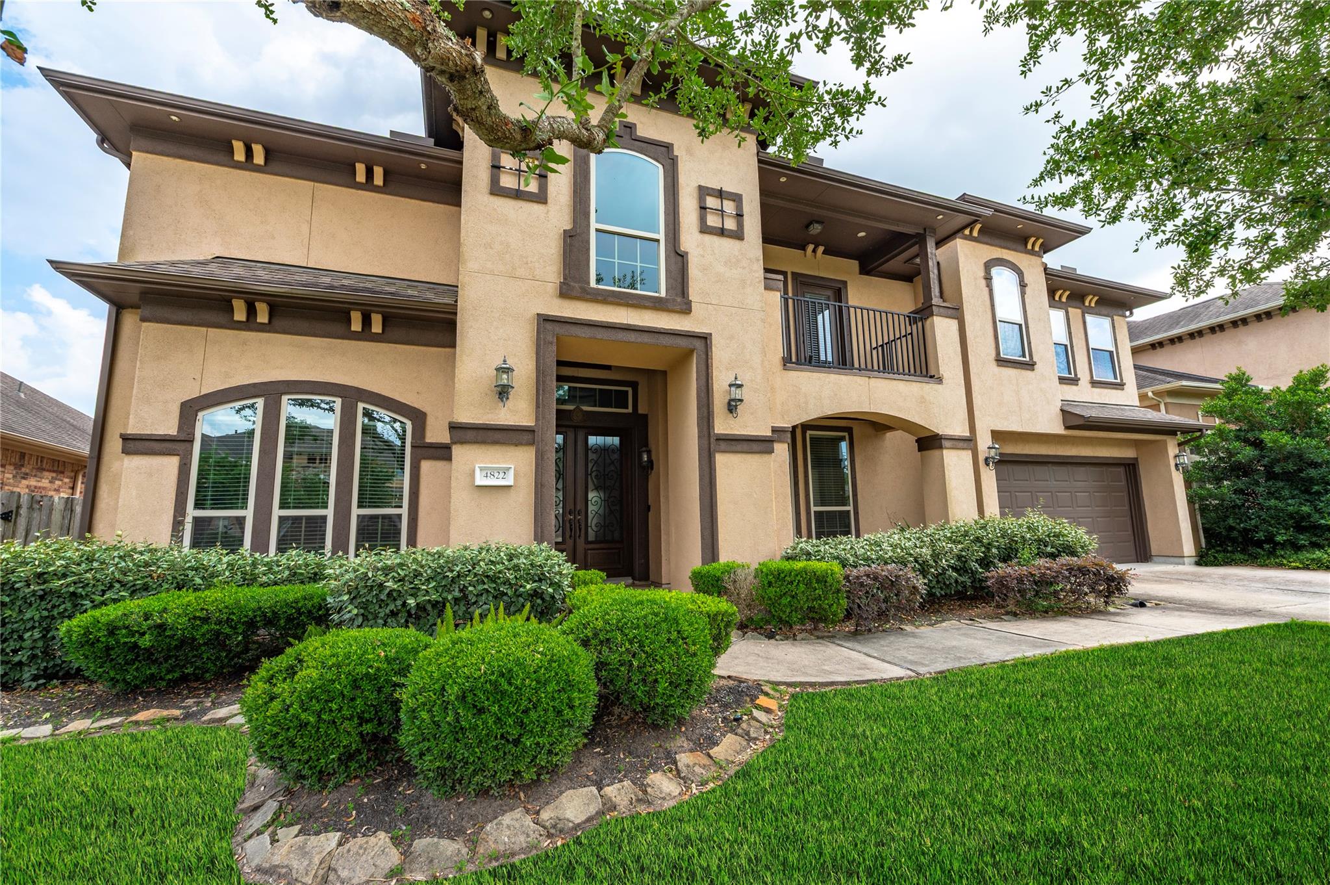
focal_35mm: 15
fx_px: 554
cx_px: 665
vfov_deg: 77.2
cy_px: 442
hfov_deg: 100.4
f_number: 11
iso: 100
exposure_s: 1/80
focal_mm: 15
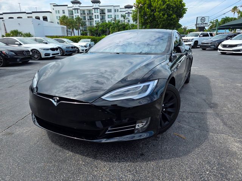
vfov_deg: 58.9
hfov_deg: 73.9
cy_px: 90
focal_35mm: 23
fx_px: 161
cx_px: 121
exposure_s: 1/3521
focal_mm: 6.3
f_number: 1.7
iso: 80
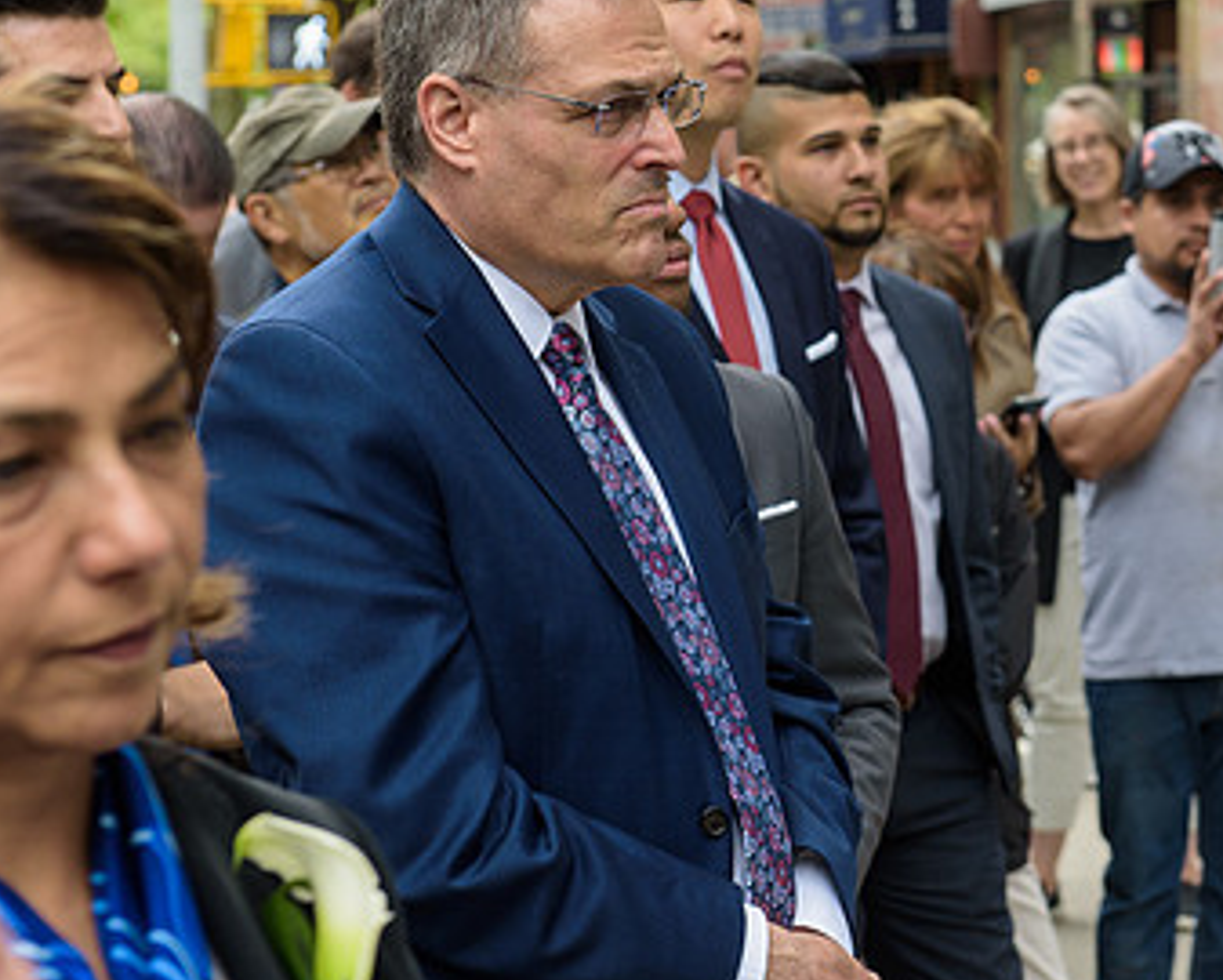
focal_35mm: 113
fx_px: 4093
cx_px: 1005
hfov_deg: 16.8
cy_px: 368
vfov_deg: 13.6
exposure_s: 1/250
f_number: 5
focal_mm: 70
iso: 200
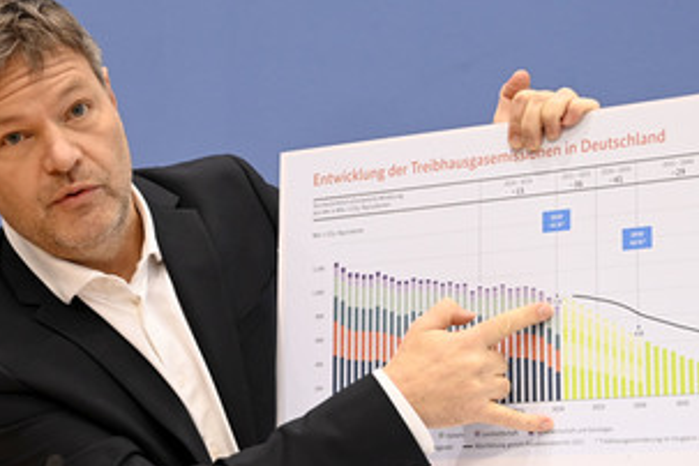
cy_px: 247
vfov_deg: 13.2
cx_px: 317
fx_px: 2019
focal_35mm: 104
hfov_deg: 19.6
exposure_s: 1/320
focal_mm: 70
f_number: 5.6
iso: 3200
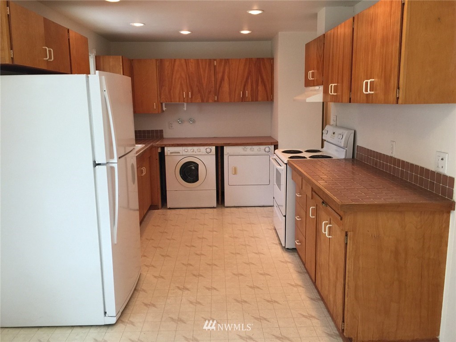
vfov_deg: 48.2
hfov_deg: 61.7
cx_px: 228
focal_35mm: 29
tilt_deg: -11.1
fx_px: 382
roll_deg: +0.7
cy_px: 171
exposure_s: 1/30
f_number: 2.2
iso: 50
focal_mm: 4.15
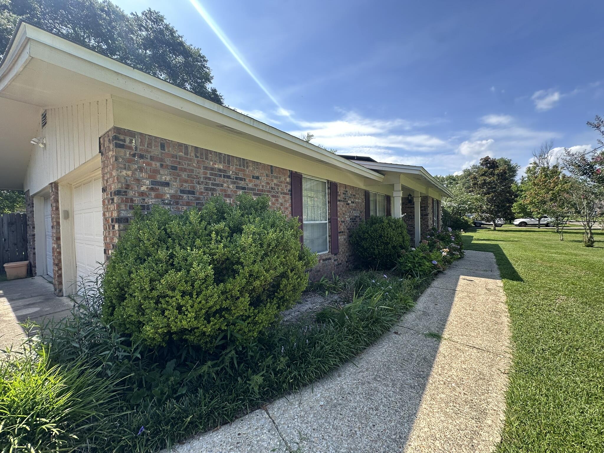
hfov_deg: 102.1
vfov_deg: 85.7
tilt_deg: -0.7
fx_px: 244
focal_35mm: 14
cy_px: 226
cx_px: 302
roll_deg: +0.2
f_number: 2.2
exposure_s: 1/413
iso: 40
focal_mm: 2.22
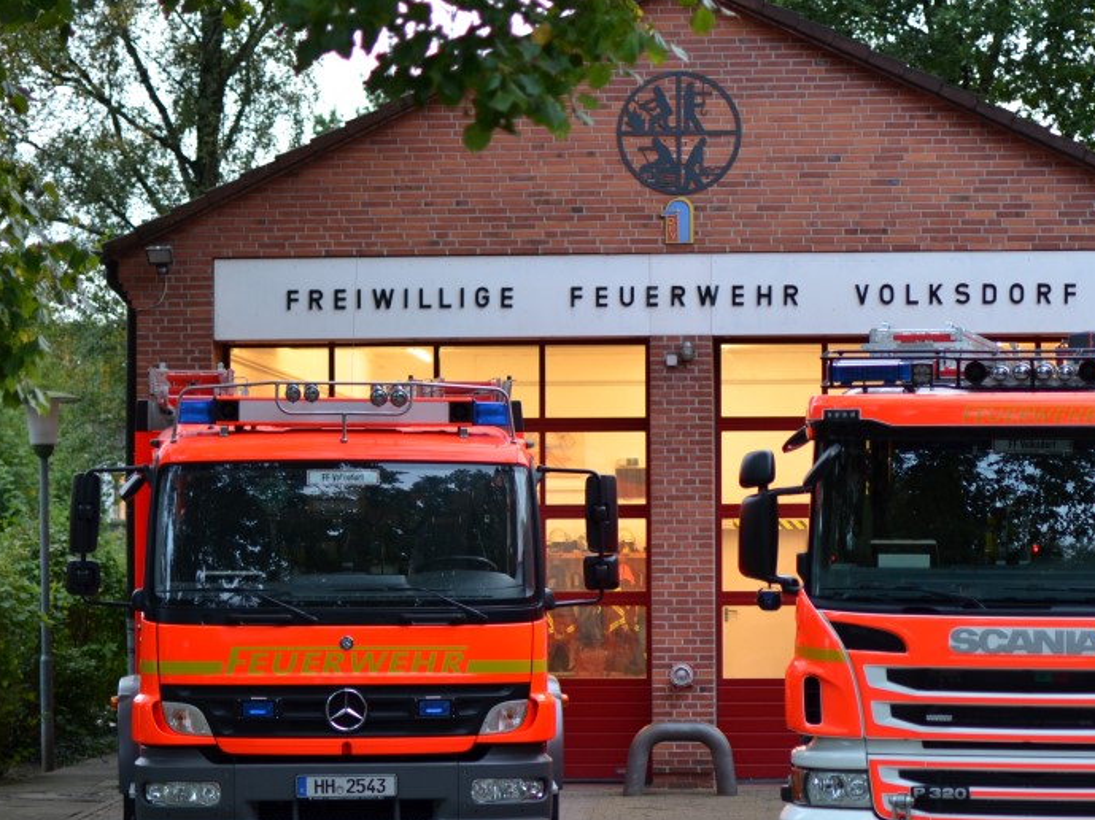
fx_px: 2681
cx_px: 660
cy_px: 545
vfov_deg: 17.3
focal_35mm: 85
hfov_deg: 23.0
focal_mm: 35
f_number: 1.8
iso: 200
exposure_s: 1/60
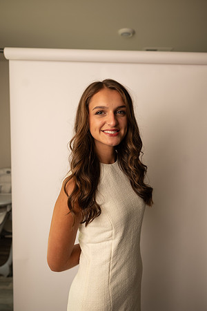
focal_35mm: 24
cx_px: 104
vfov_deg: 73.7
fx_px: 207
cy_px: 156
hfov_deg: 53.1
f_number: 3.2
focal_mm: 24
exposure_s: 1/160
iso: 100
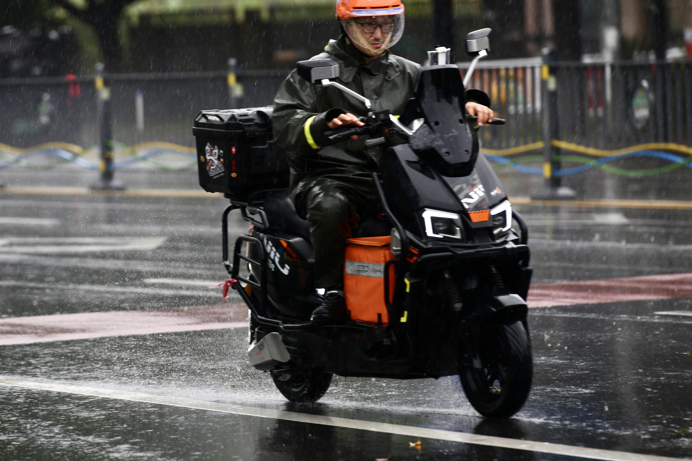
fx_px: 4478
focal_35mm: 233
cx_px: 359
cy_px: 197
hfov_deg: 8.8
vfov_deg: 5.9
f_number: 5
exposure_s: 1/320
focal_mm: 200
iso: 200
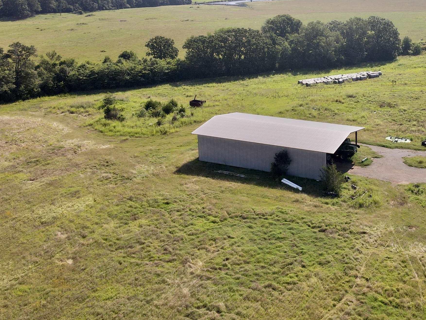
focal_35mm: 42
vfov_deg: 33.9
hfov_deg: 43.7
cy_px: 92
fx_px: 517
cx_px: 307
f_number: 2.8
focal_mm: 4.5
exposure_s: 1/40
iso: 100
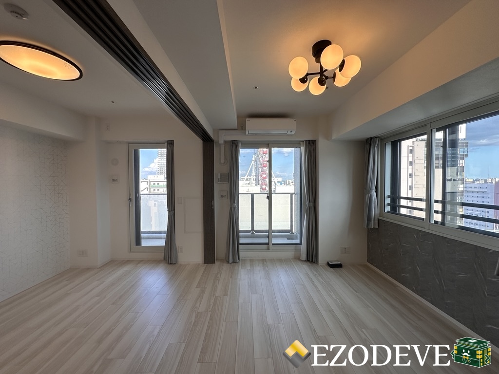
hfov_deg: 102.1
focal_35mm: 14
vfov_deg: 85.7
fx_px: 202
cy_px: 187
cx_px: 250
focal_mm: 2.22
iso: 40
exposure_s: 1/242
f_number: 2.2
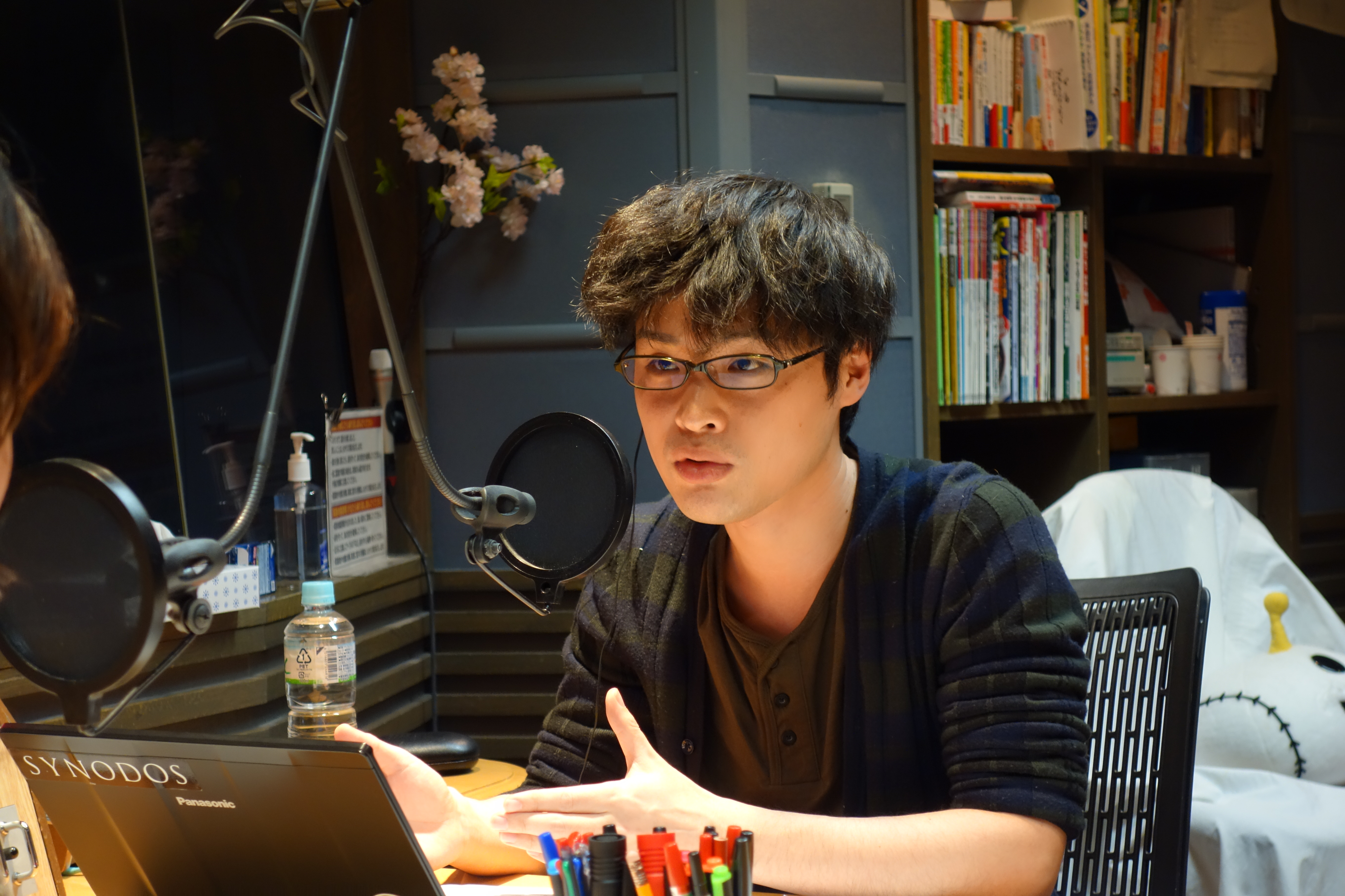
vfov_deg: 20.6
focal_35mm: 66
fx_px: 2466
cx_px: 672
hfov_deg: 30.5
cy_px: 448
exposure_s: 1/30
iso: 800
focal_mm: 24.4
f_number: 4
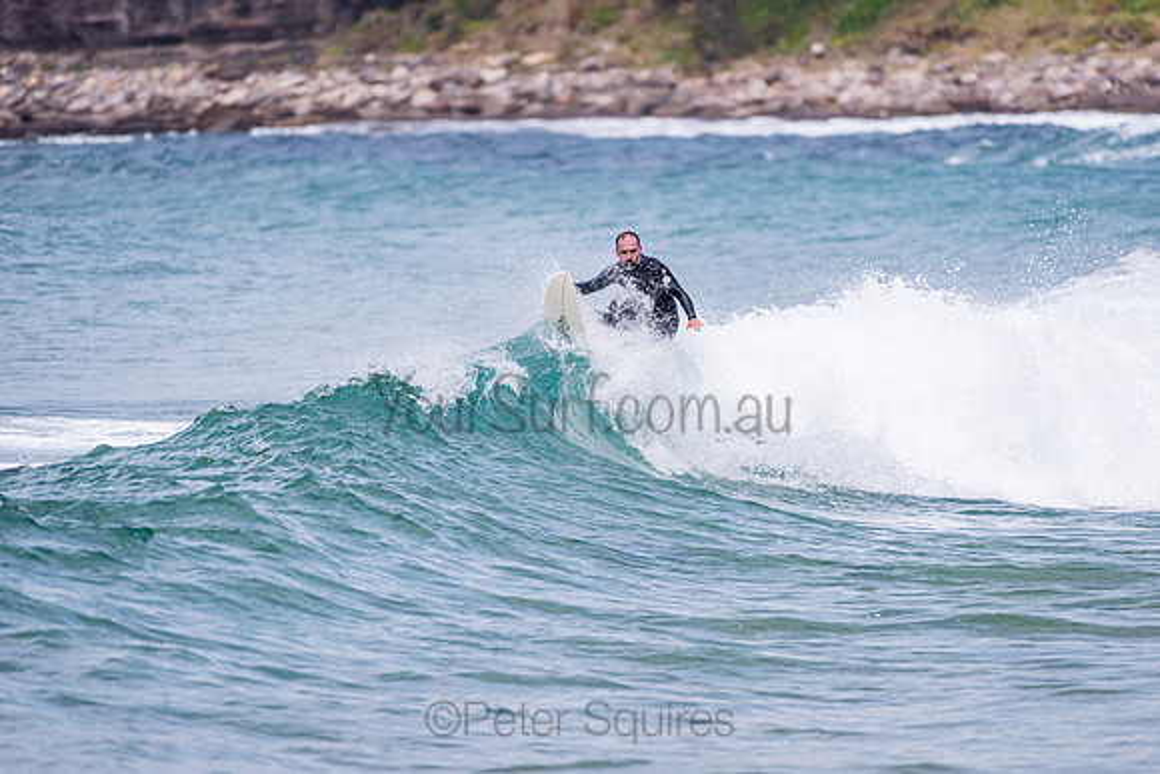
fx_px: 16114
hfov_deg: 4.1
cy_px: 387
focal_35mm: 500
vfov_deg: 2.8
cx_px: 580
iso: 450
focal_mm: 500
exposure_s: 1/1250
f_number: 5.6
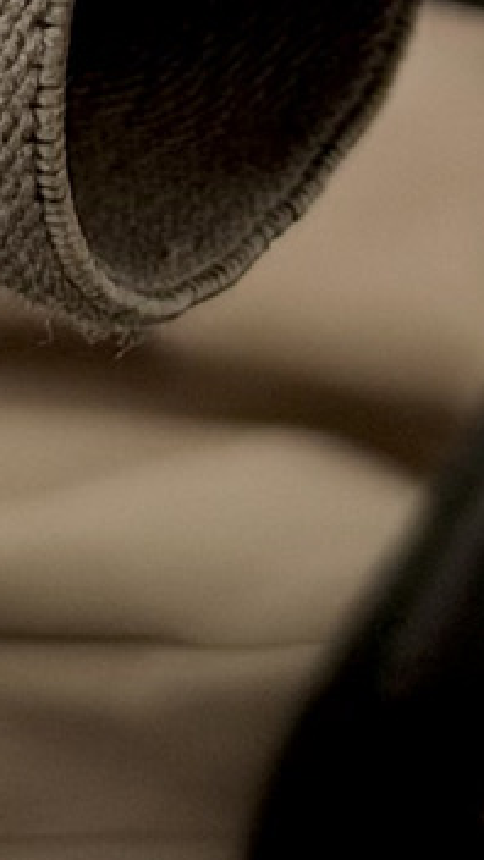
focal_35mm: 223
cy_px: -809
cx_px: 659
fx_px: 5088
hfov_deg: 5.4
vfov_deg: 9.1
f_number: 1.78
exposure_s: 1/121
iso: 50
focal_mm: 6.76
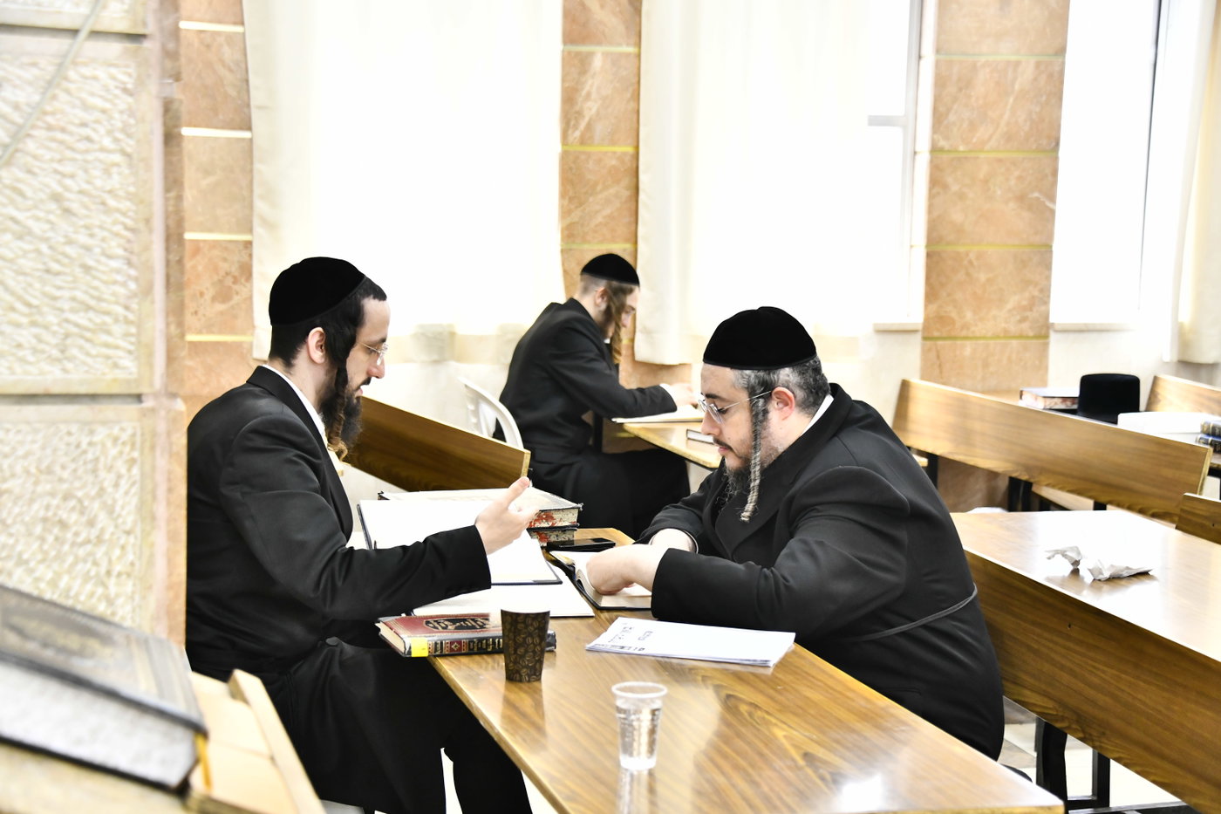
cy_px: 407
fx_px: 2204
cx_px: 610
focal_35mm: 65
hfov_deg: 31.0
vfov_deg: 20.9
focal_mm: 65
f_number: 5
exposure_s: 1/200
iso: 2500
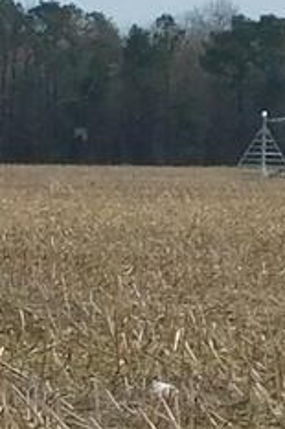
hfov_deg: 2.3
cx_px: -471
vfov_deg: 3.4
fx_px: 7171
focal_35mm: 603
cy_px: 50
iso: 125
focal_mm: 11.7
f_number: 4.2
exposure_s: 1/1000
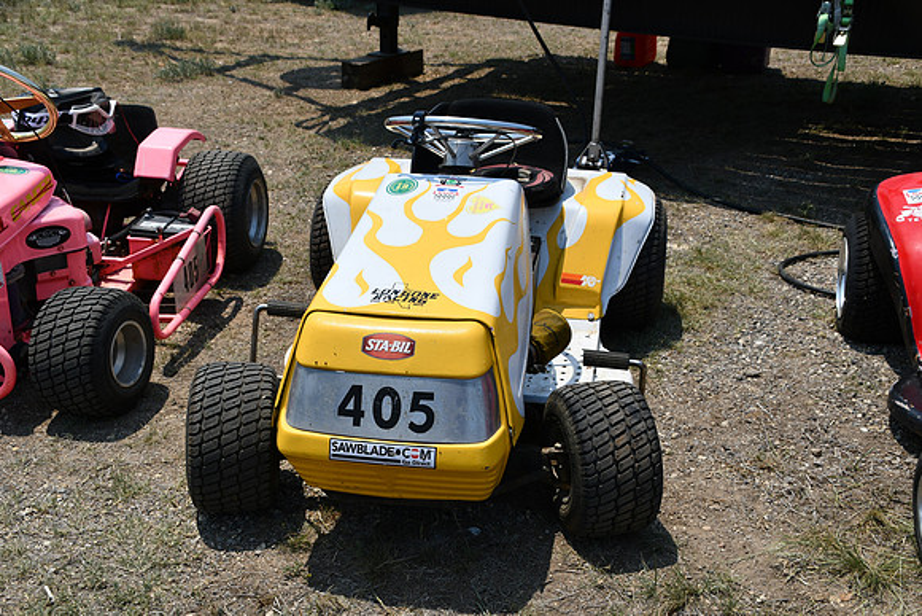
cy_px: 308
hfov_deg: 42.7
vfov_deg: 29.3
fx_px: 1178
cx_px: 461
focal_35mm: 46
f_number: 10
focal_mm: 31
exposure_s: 1/400
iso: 100
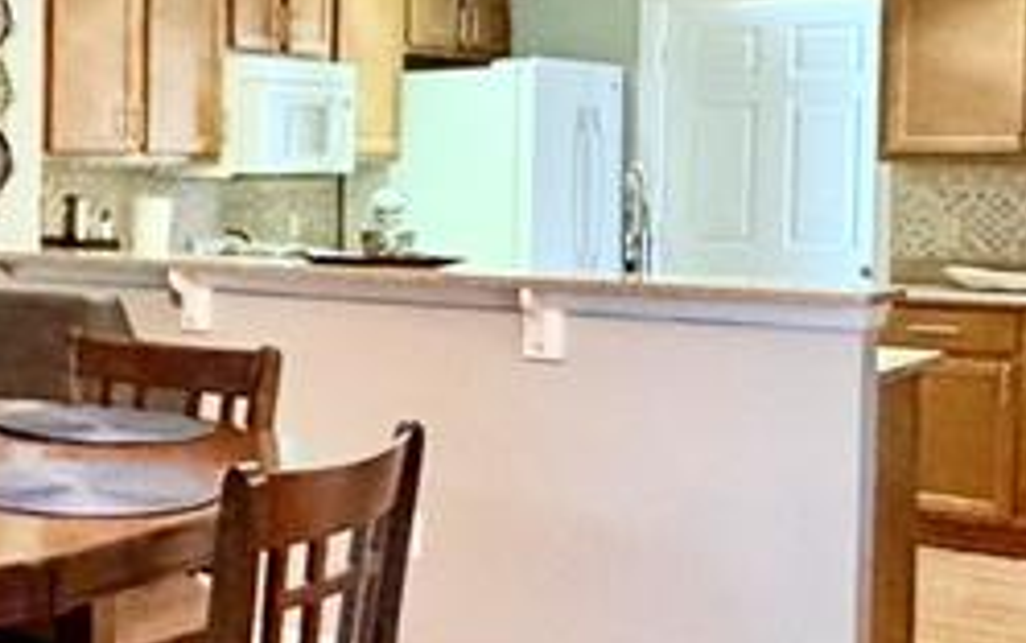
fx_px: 1707
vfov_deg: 21.3
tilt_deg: -2.7
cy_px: 223
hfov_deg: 28.1
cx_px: -280
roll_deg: -0.3
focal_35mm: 61
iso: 1250
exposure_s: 1/40
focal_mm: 2.22
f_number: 2.2
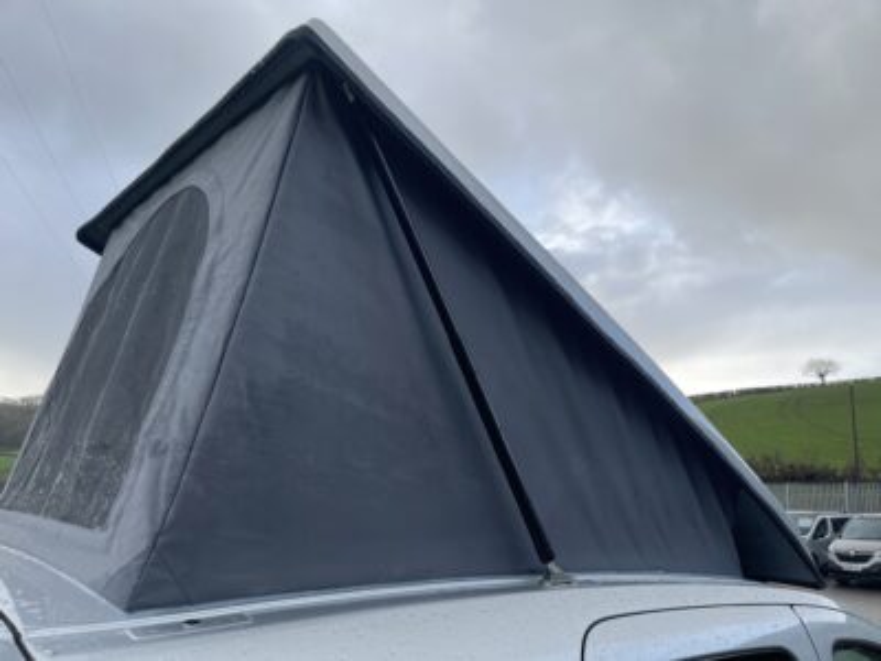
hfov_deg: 69.4
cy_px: 330
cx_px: 440
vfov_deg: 54.9
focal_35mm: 25
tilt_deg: +9.7
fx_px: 636
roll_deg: -1.9
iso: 32
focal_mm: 5.1
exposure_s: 1/615
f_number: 1.6
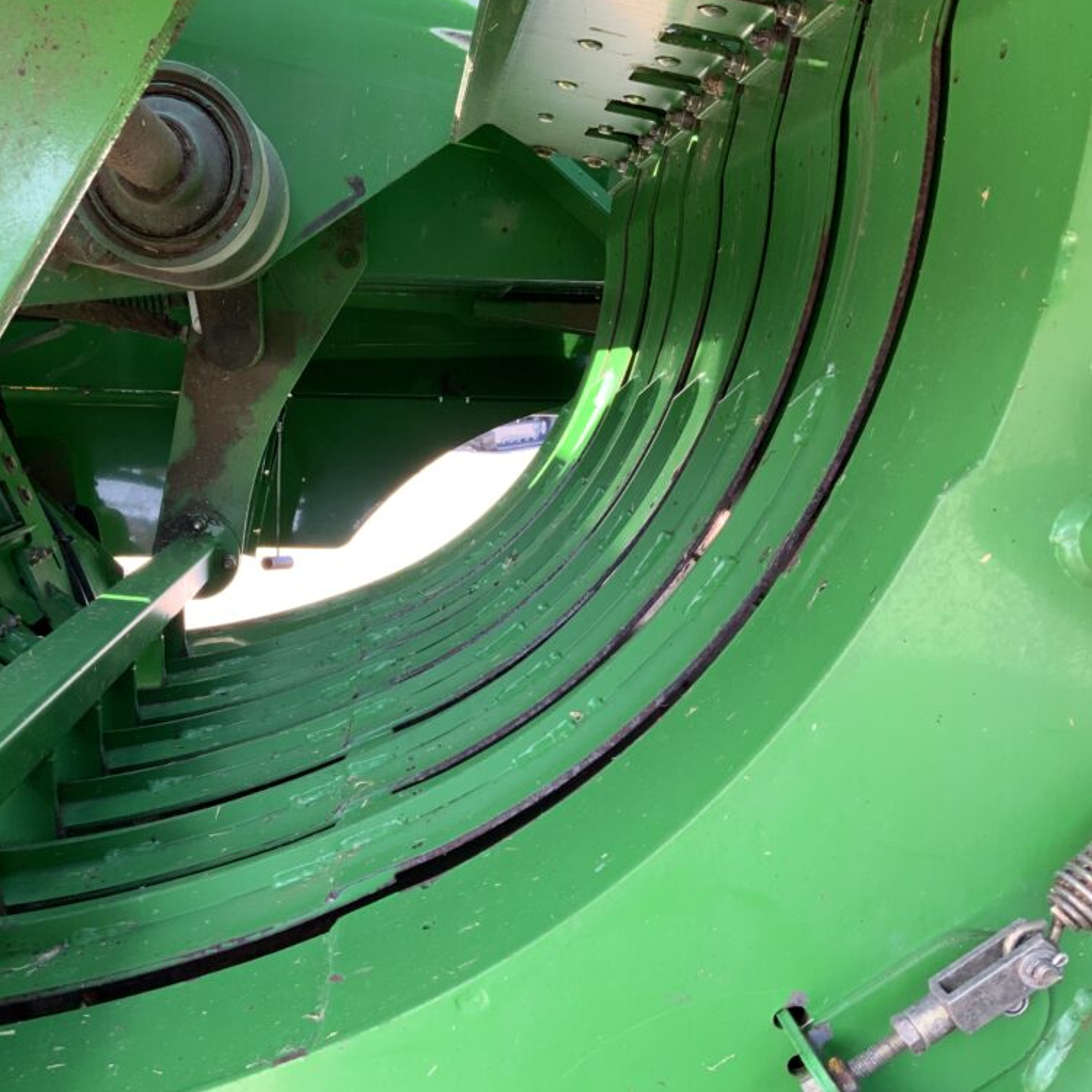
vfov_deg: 47.2
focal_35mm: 35
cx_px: 418
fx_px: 1249
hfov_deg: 46.9
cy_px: 542
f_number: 1.8
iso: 50
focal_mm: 3
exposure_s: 1/122
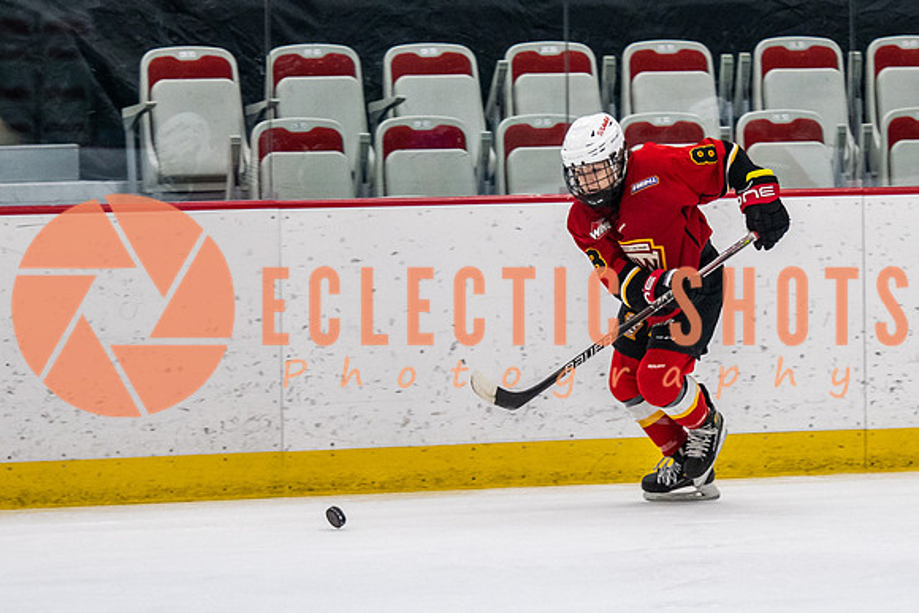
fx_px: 7756
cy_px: 268
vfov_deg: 4.5
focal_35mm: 304
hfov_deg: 6.8
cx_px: 656
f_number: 2.8
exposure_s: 1/640
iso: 2200
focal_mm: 125
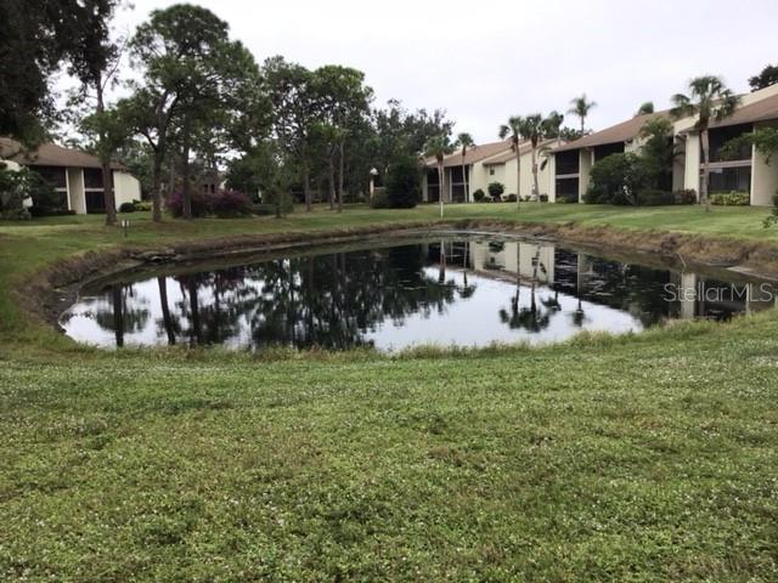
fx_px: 697
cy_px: 292
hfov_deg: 58.4
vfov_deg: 45.4
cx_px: 389
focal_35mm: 31
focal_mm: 3.3
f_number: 2.4
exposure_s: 1/479
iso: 25
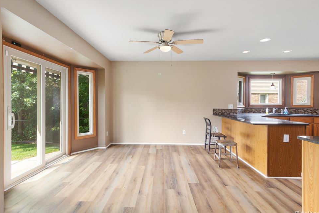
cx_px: 160
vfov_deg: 67.4
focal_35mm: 18
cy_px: 106
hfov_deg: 90.0
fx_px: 160
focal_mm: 17
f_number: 9
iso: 400
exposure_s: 1/1.25
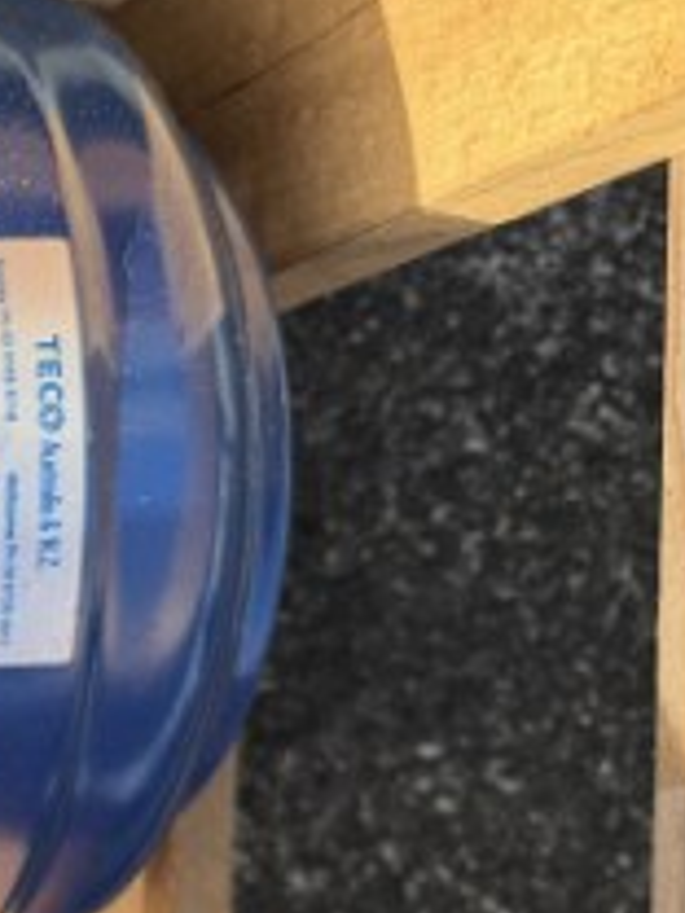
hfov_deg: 16.1
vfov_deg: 25.8
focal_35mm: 74
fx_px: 1952
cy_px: 742
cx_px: -628
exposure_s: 1/514
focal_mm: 6.76
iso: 80
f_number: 1.78
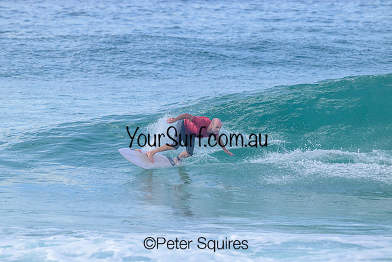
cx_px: 196
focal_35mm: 480
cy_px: 131
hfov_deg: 4.3
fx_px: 5228
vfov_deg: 2.9
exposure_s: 1/2000
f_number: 10
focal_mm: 480
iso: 1400
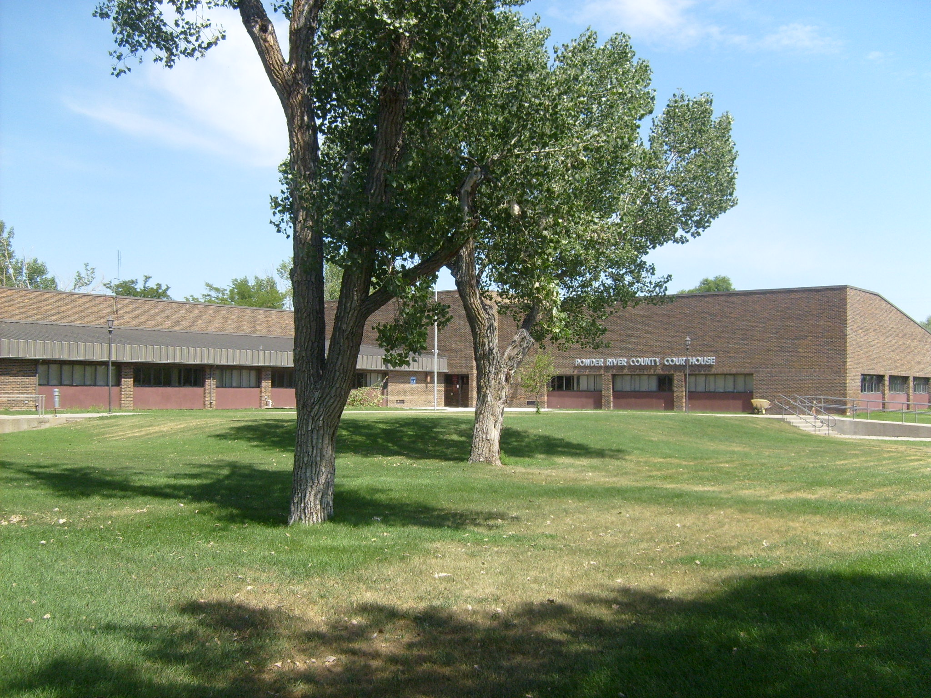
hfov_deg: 52.6
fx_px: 941
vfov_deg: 40.7
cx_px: 466
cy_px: 349
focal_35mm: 35
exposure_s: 1/1000
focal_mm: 5.8
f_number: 2.8
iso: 80
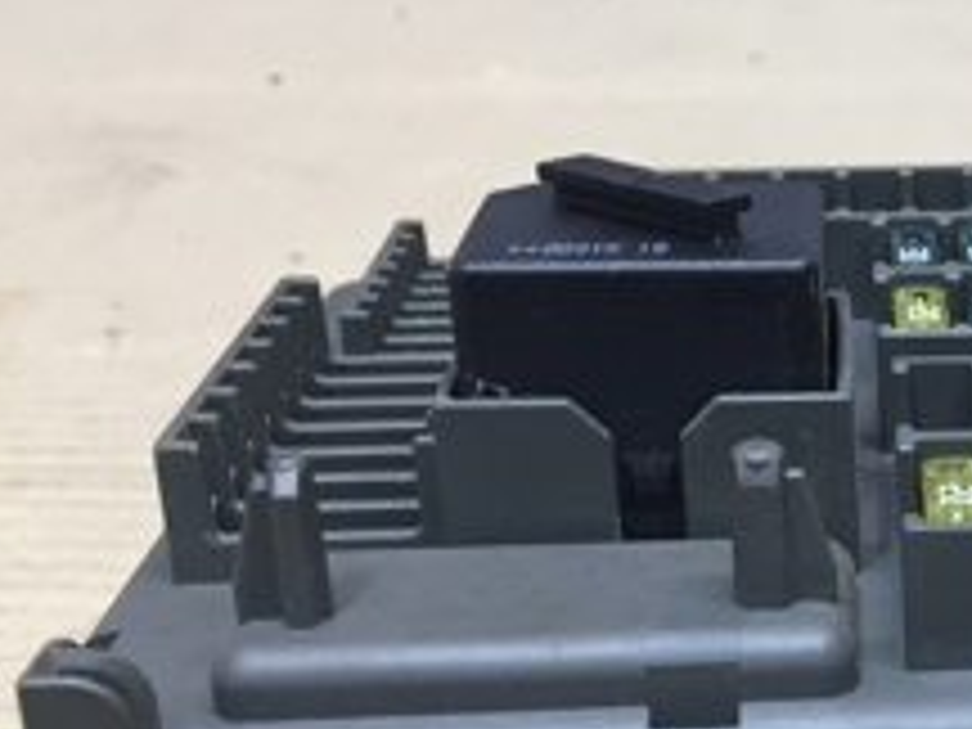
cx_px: 1323
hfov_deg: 20.4
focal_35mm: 86
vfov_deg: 16.9
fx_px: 2415
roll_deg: -1.4
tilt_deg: -27.1
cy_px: 698
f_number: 2.2
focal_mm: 4.15
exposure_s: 1/33
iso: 100
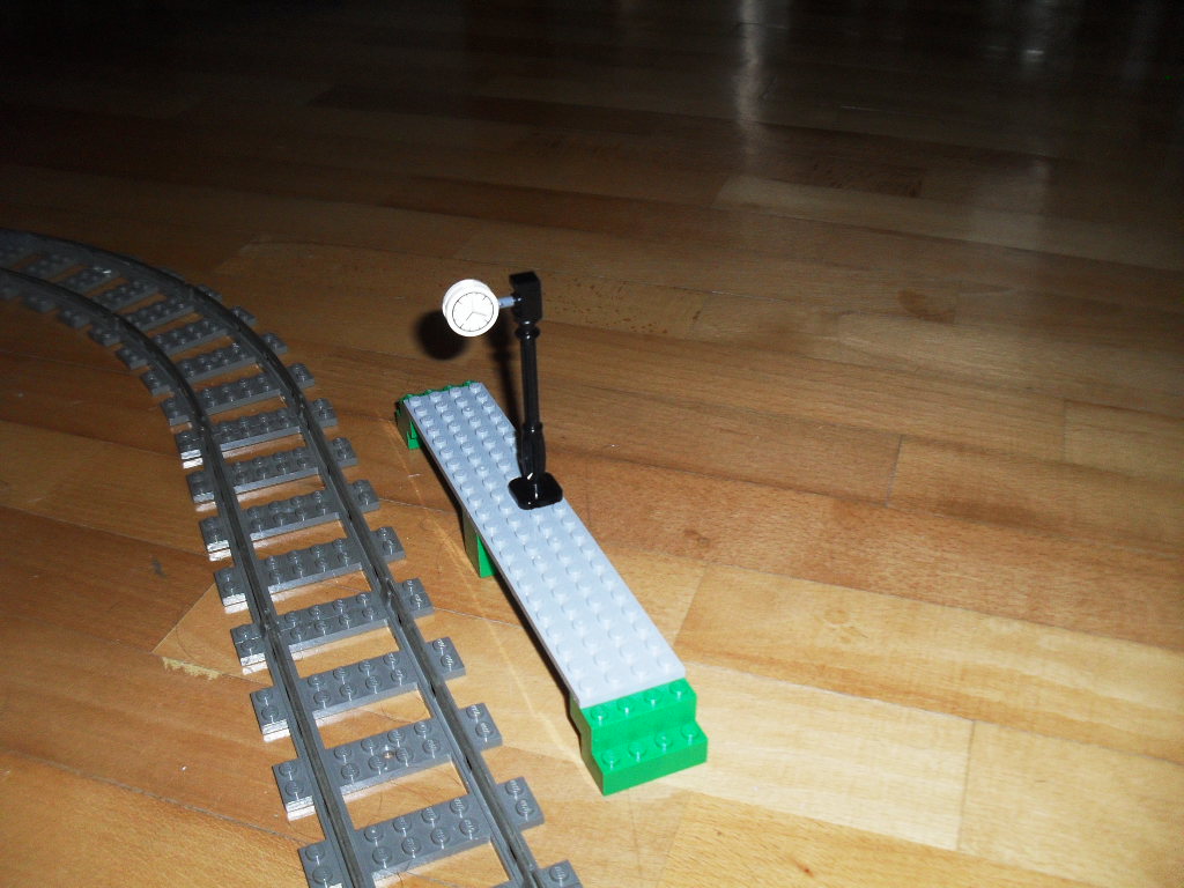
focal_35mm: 35
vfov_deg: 40.7
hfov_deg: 52.6
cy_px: 444
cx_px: 592
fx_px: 1197
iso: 200
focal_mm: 6.3
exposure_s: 1/45
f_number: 3.2
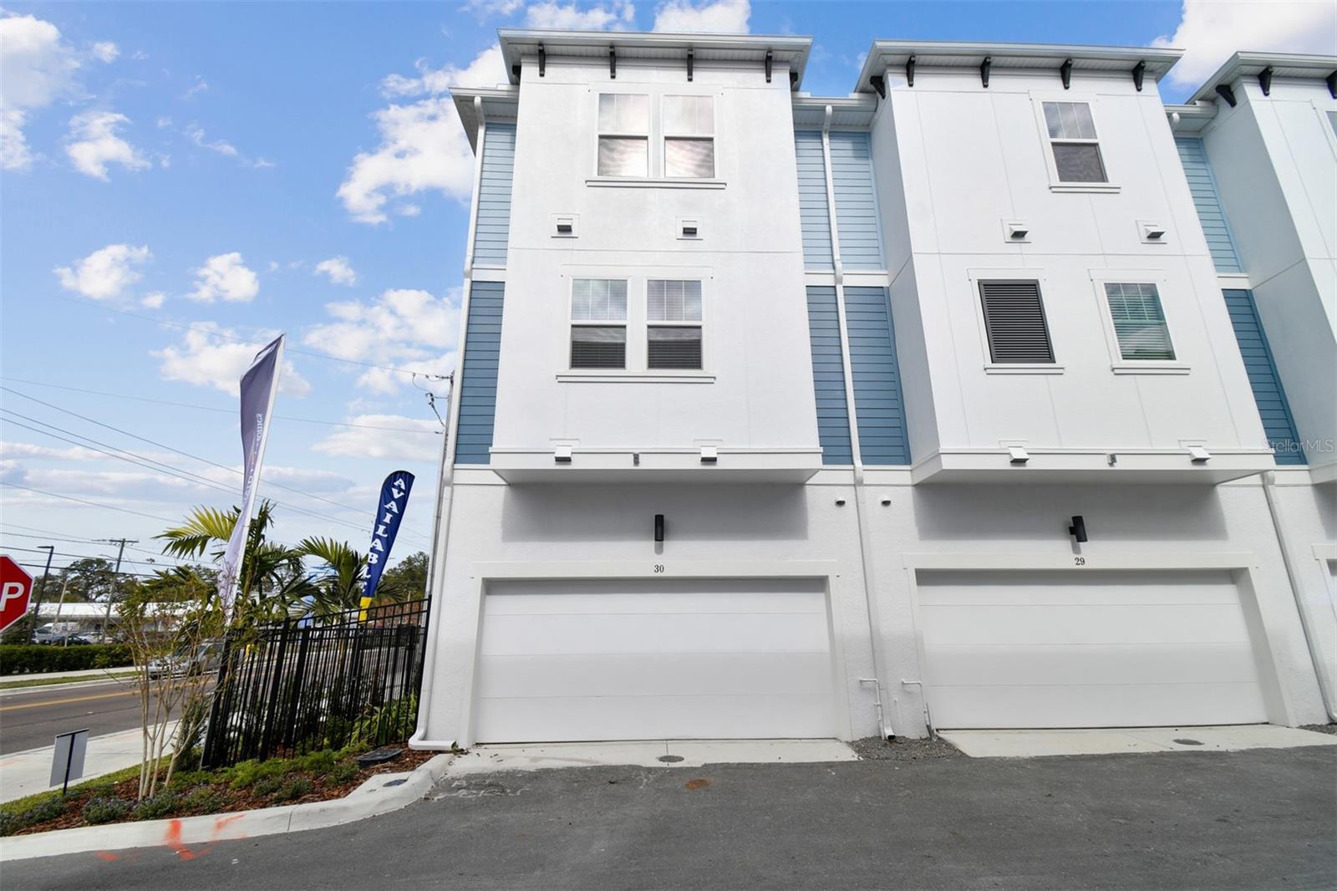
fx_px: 557
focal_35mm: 15
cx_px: 668
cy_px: 446
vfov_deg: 77.3
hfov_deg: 100.4
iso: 100
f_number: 7.1
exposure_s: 1/200
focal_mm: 10
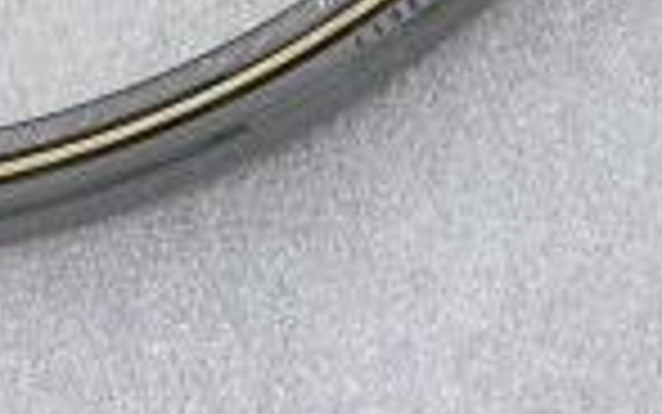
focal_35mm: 175
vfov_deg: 6.5
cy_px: -1037
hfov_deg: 12.0
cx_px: 311
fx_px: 3158
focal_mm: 5.75
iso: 160
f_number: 2
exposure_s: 1/100
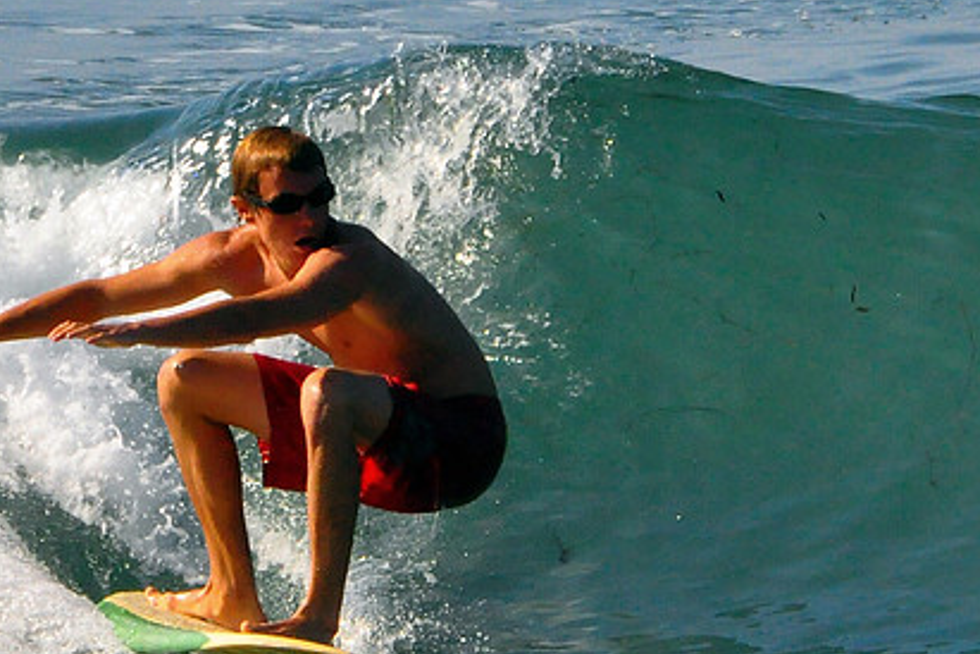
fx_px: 31684
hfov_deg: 1.8
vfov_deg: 1.2
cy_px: 409
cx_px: 434
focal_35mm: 1164
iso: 1250
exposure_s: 1/500
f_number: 18
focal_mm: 550
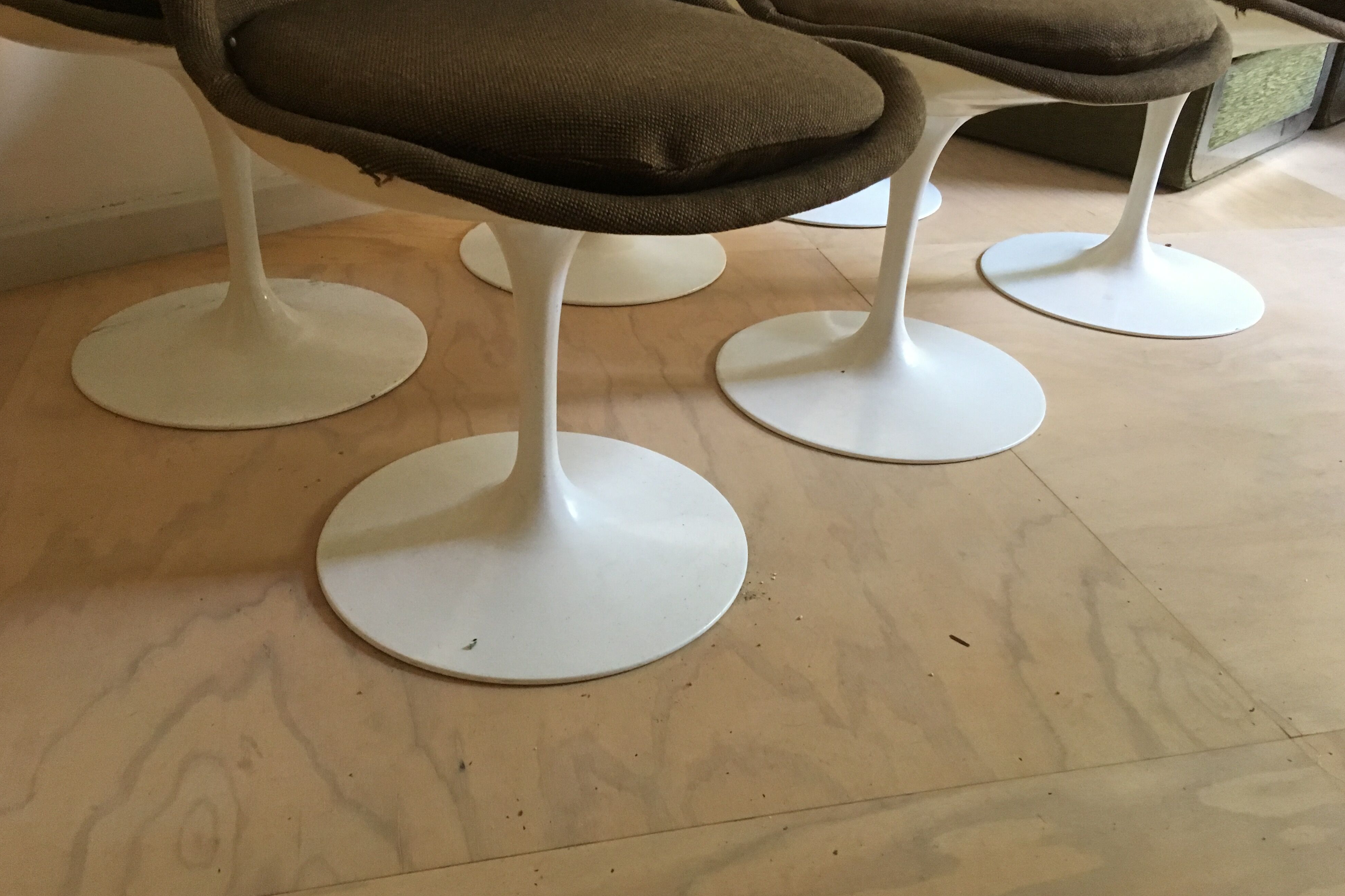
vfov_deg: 42.3
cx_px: 672
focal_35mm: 31
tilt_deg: -30.4
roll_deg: -3.6
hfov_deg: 60.3
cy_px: 413
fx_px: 1158
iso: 200
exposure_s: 1/25
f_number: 2.2
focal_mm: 4.15
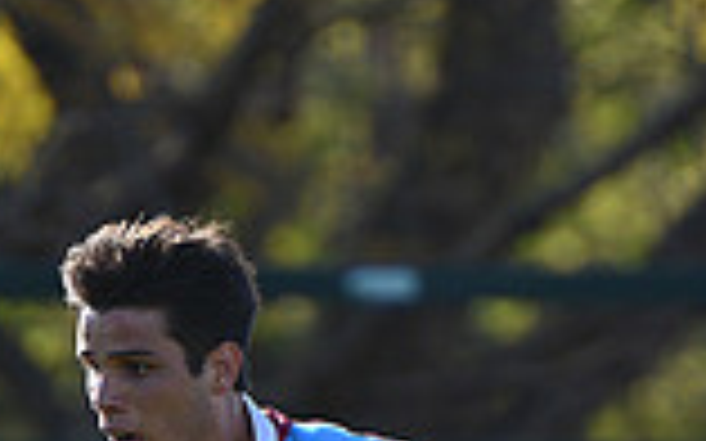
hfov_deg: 2.1
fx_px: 19503
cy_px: 862
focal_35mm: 1014
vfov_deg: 1.3
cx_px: -202
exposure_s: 1/1250
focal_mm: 270
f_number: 4
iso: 320
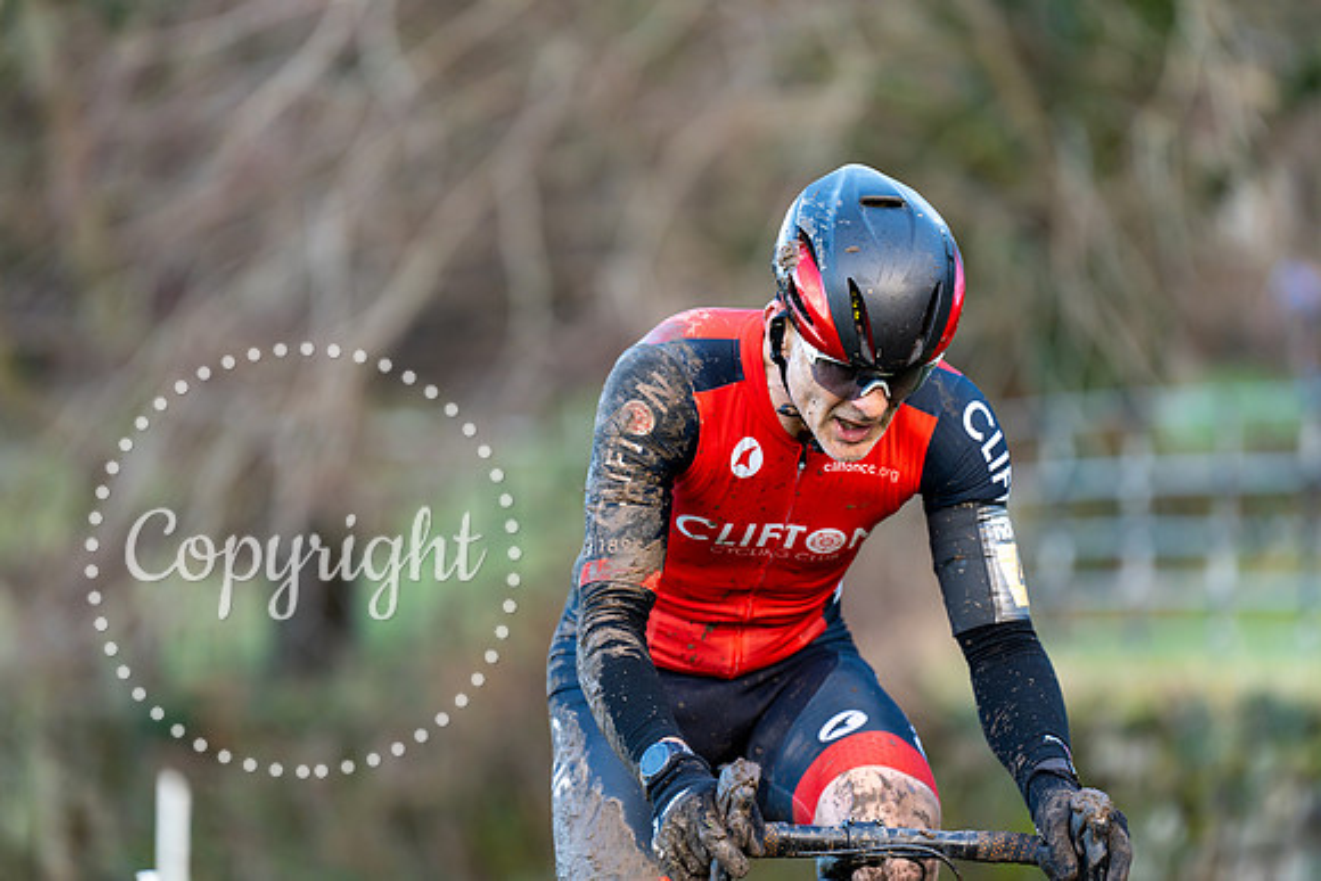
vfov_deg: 6.9
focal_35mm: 200
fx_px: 7340
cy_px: 440
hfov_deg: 10.3
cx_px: 660
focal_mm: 200
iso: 400
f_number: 3.2
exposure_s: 1/500
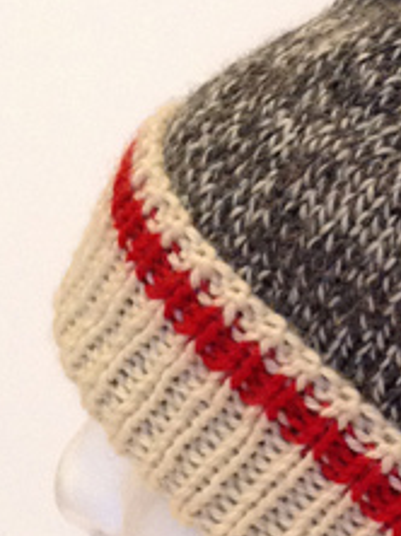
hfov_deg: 14.9
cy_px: 435
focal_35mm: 95
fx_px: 1470
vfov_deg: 20.4
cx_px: 500
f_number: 2.4
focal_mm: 3.3
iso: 125
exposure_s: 1/24
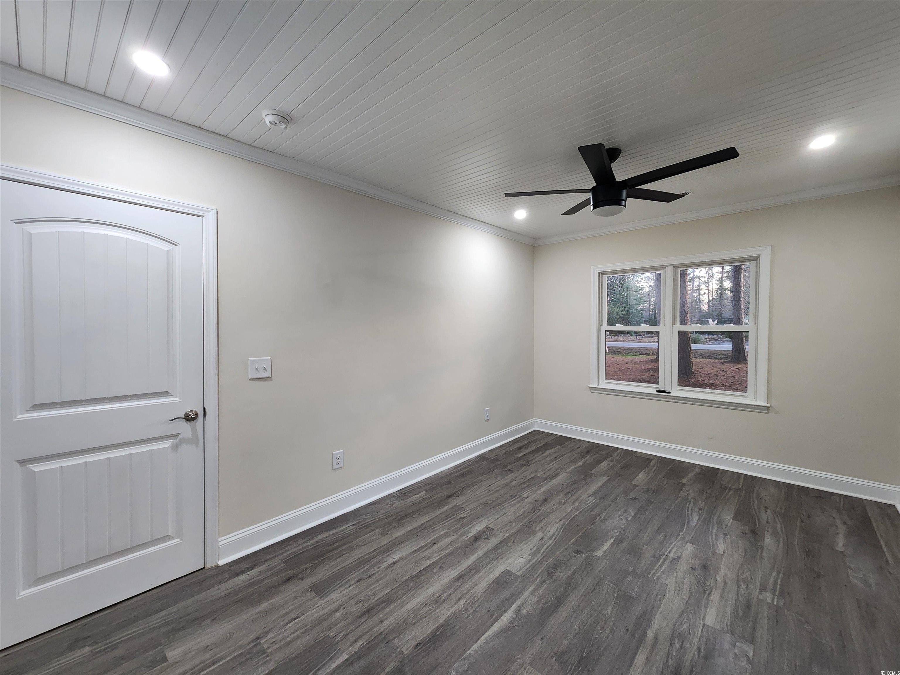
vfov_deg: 89.9
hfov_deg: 106.2
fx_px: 338
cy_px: 338
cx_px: 450
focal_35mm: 13
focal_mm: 2.2
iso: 250
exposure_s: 1/60
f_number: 2.2
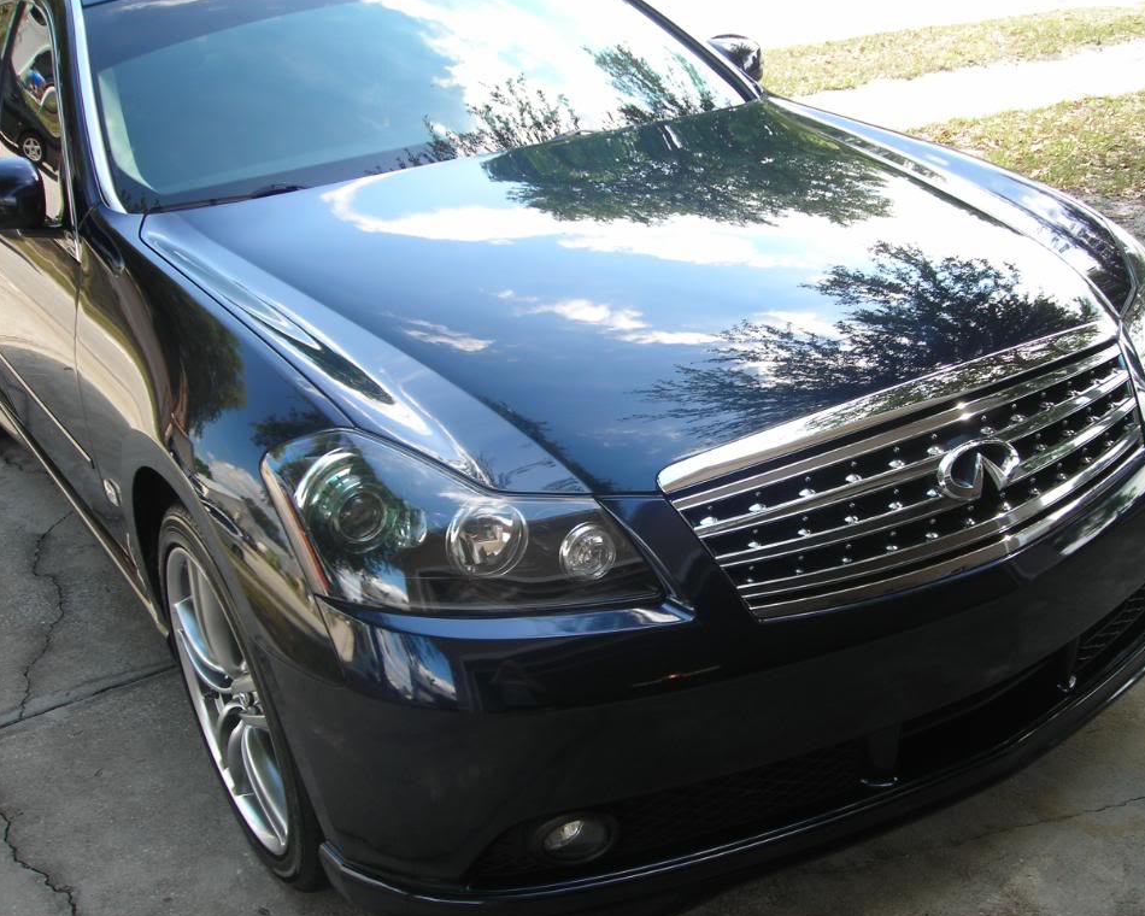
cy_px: 459
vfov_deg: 37.3
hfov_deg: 45.8
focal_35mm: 40
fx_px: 1356
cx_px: 613
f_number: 3.2
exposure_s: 1/62.8
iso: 50
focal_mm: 6.3
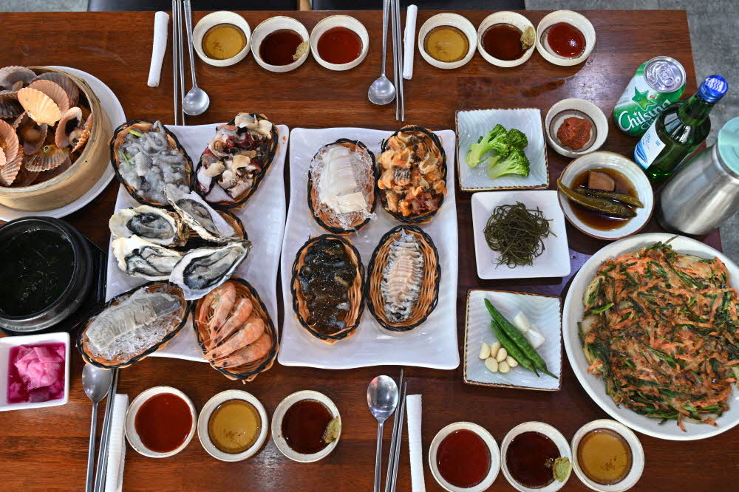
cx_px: 370
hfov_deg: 54.5
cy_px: 246
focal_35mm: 35
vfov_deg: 37.8
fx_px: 718
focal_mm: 35
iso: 1600
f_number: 5.6
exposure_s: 1/100
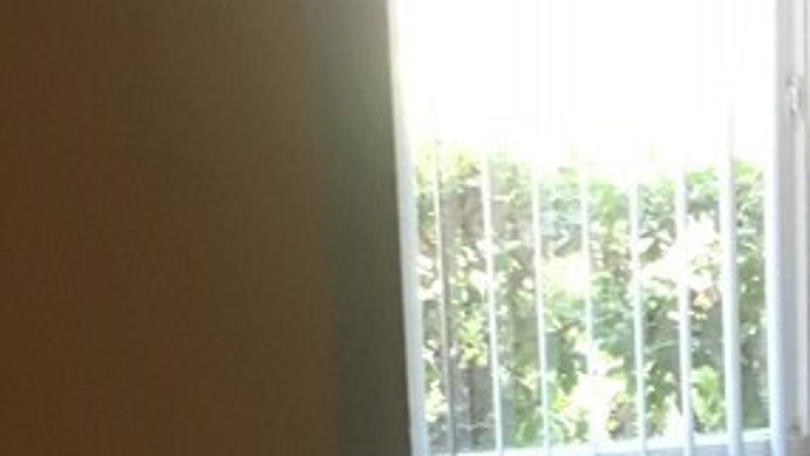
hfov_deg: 18.4
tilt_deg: -12.9
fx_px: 2427
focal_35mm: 113
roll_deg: +0.7
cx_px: 850
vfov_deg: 10.3
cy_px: 705
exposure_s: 1/30
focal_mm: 4.15
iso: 200
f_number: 2.2
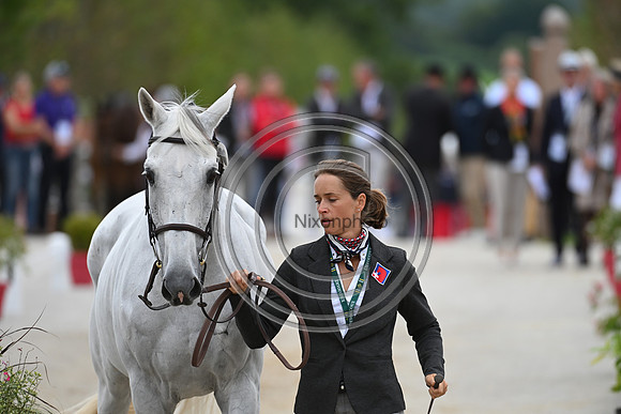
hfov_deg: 5.2
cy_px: 207
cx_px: 310
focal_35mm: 400
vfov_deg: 3.4
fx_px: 6901
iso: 560
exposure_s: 1/1600
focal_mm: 400
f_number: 5.6
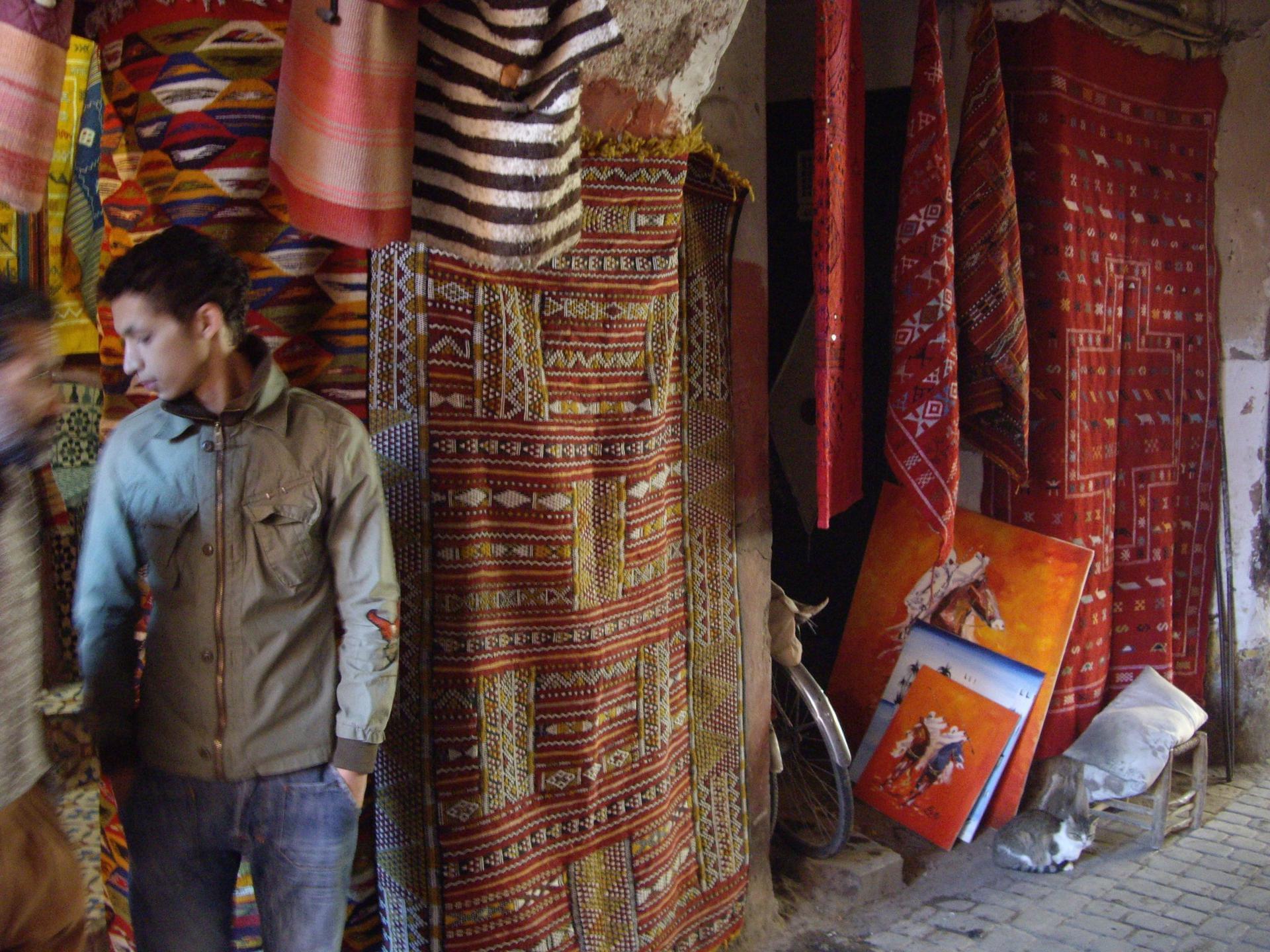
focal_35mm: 38
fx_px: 1394
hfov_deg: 49.0
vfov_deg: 37.7
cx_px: 635
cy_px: 476
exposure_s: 1/13
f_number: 2.8
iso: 400
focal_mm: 7.9
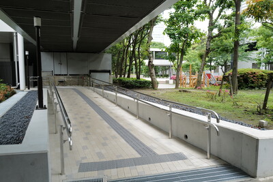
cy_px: 91
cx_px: 136
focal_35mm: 28
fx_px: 212
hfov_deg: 65.5
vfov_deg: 46.4
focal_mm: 28
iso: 400
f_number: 4.5
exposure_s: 1/250
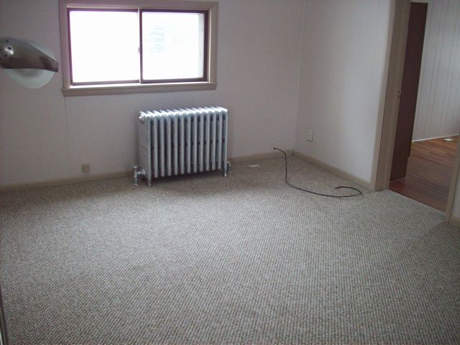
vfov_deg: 38.7
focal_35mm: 37
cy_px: 172
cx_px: 230
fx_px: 492
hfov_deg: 50.1
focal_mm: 6.2
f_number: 2.8
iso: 160
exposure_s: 1/36.5
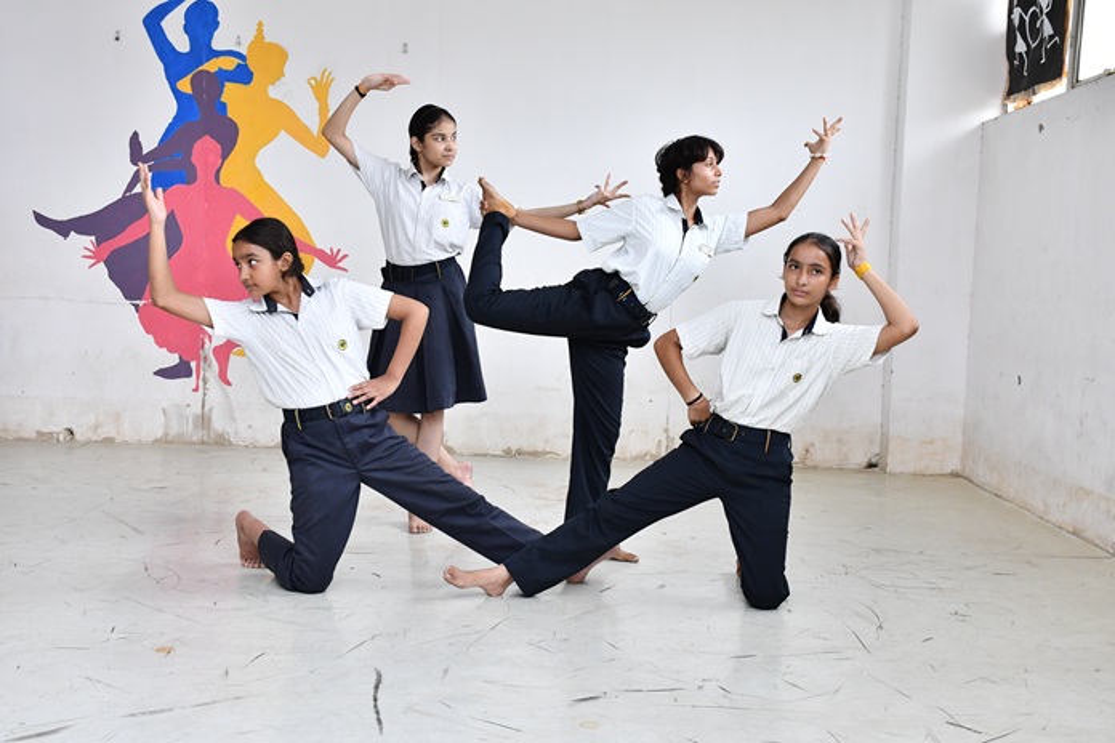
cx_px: 558
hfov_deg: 43.6
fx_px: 1394
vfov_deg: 29.9
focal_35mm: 45
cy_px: 372
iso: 1600
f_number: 7.1
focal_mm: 30
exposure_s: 1/200
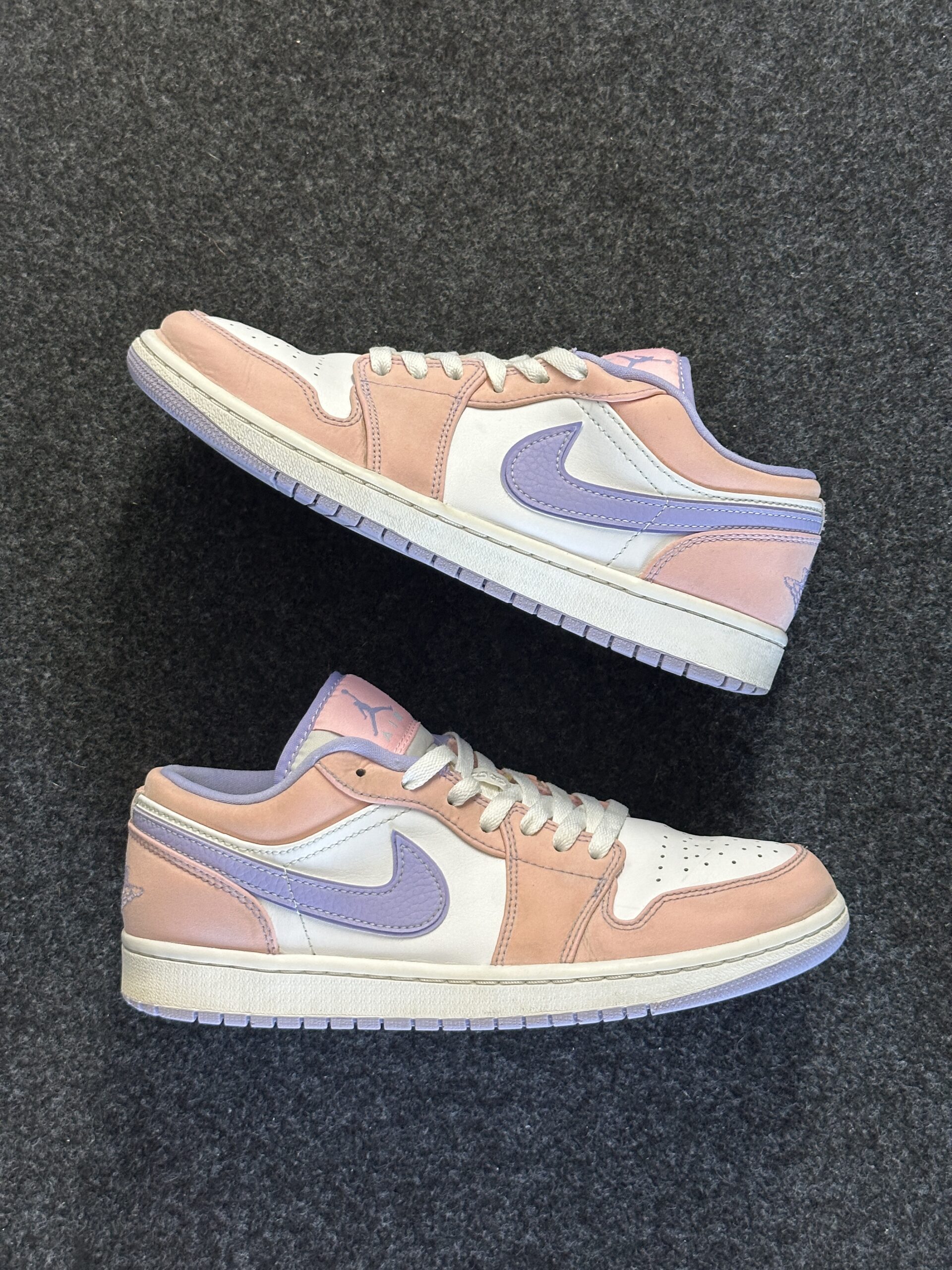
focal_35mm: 48
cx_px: 476
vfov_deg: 39.7
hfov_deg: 30.3
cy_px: 635
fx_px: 1760
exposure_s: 1/50
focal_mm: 6.86
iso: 200
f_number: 1.78
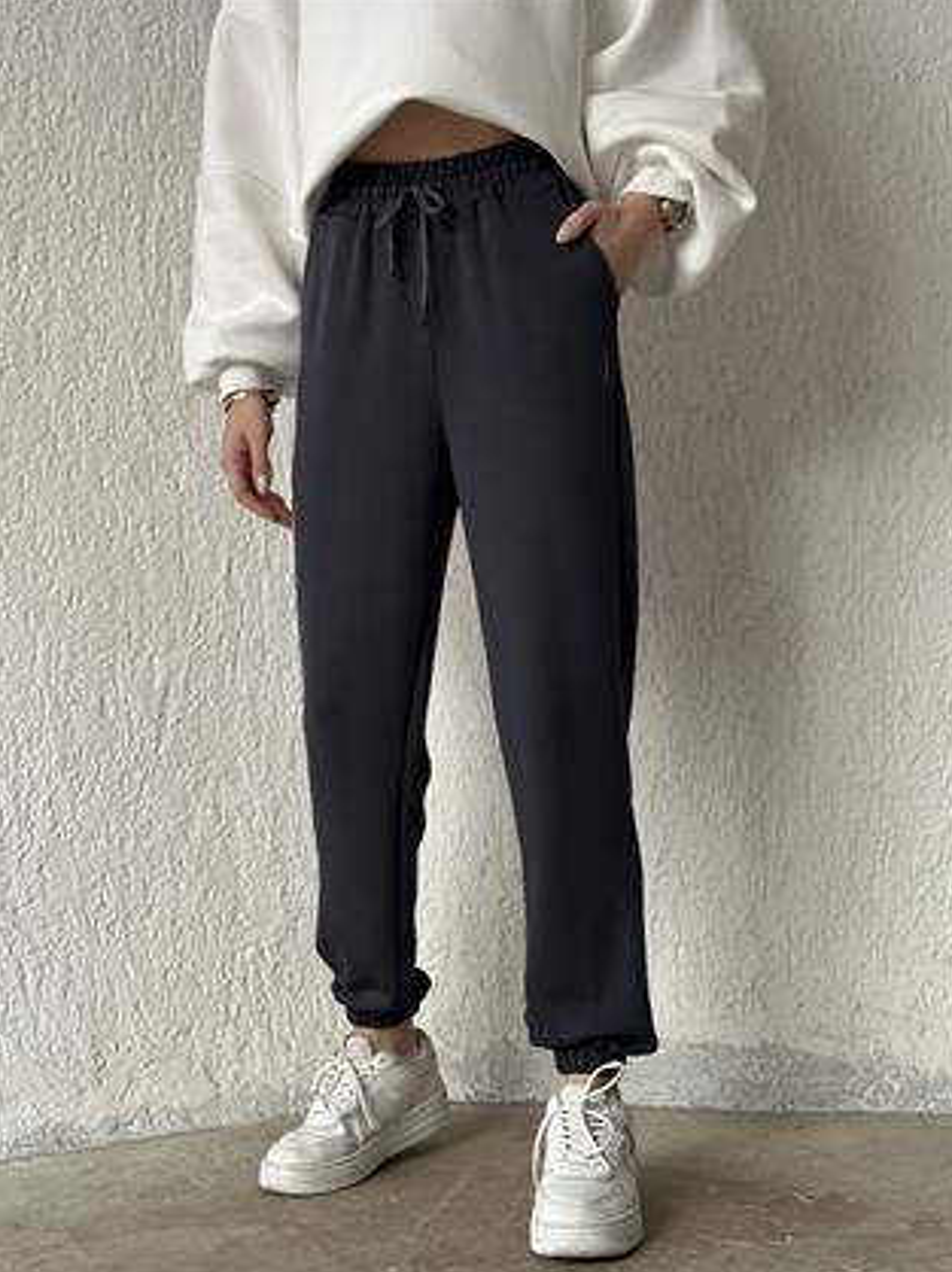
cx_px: 478
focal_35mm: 49
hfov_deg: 29.6
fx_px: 1799
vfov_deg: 38.9
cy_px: 633
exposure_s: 1/60
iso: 250
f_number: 1.78
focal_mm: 6.86
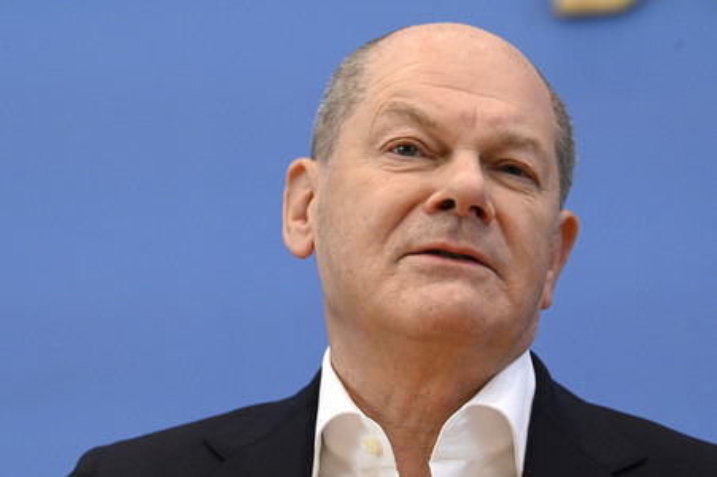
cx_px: 358
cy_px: 238
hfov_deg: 12.1
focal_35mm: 170
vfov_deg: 8.1
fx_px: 3383
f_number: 6.3
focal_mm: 170
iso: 3200
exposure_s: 1/640
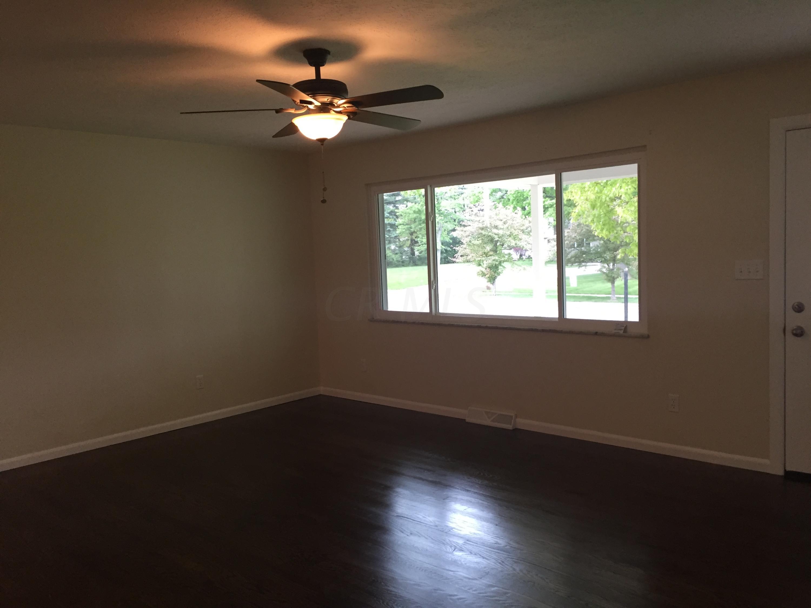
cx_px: 406
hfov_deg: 61.7
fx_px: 679
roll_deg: +2.7
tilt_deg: -4.2
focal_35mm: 29
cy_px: 304
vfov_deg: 48.2
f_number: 2.2
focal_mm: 4.15
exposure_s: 1/30
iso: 50
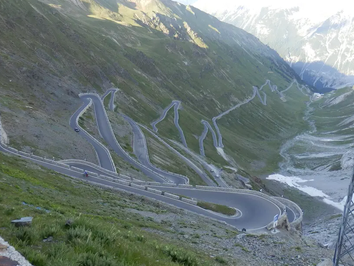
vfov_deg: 38.6
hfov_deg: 49.9
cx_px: 149
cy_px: 123
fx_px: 378
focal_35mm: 37
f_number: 3
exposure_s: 1/160
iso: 80
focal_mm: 4.5
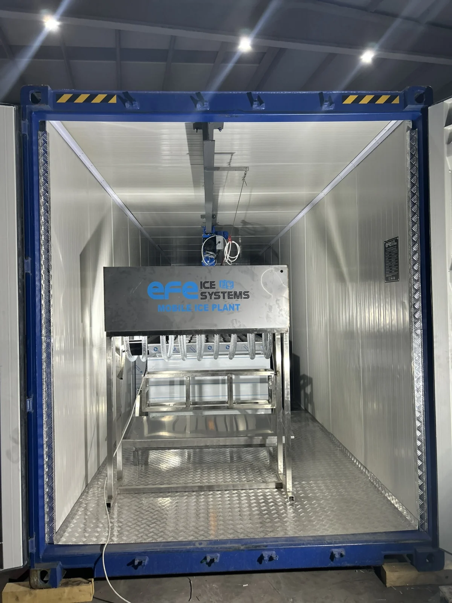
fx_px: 453
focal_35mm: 26
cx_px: 226
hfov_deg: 53.1
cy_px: 302
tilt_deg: +0.7
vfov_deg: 67.3
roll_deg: +1.2
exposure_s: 1/50
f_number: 1.5
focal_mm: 5.7
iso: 100
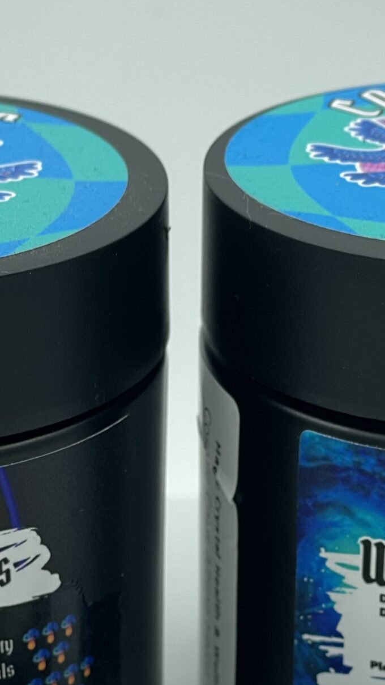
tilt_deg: -30.0
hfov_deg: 10.1
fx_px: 2178
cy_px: 601
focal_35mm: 120
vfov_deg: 17.6
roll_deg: +0.6
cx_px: 154
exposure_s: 1/294
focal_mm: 6
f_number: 2
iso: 25
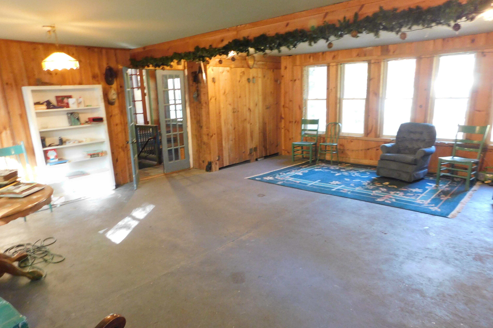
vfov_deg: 53.1
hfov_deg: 73.7
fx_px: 329
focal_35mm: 24
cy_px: 177
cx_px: 246
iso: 400
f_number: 3
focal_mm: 4
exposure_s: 1/8
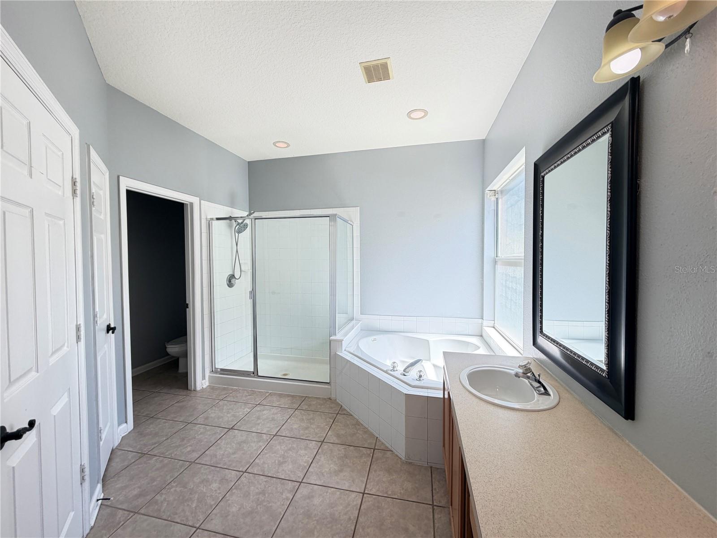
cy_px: 269
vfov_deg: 85.7
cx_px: 358
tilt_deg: -1.7
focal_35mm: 14
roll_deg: -0.1
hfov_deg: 102.1
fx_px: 290
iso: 80
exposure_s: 1/121
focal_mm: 2.22
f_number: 2.2
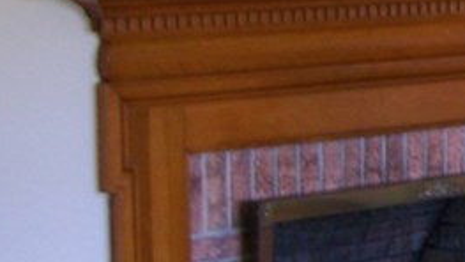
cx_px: 632
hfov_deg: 12.8
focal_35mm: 161
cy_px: 7
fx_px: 1985
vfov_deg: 7.5
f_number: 2.8
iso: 100
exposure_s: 1/30
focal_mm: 6.3
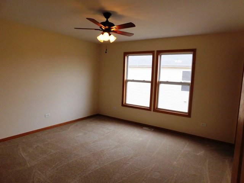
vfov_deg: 58.9
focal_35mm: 23
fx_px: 162
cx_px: 122
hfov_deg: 73.9
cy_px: 92
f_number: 3
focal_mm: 4
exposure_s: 1/125
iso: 125
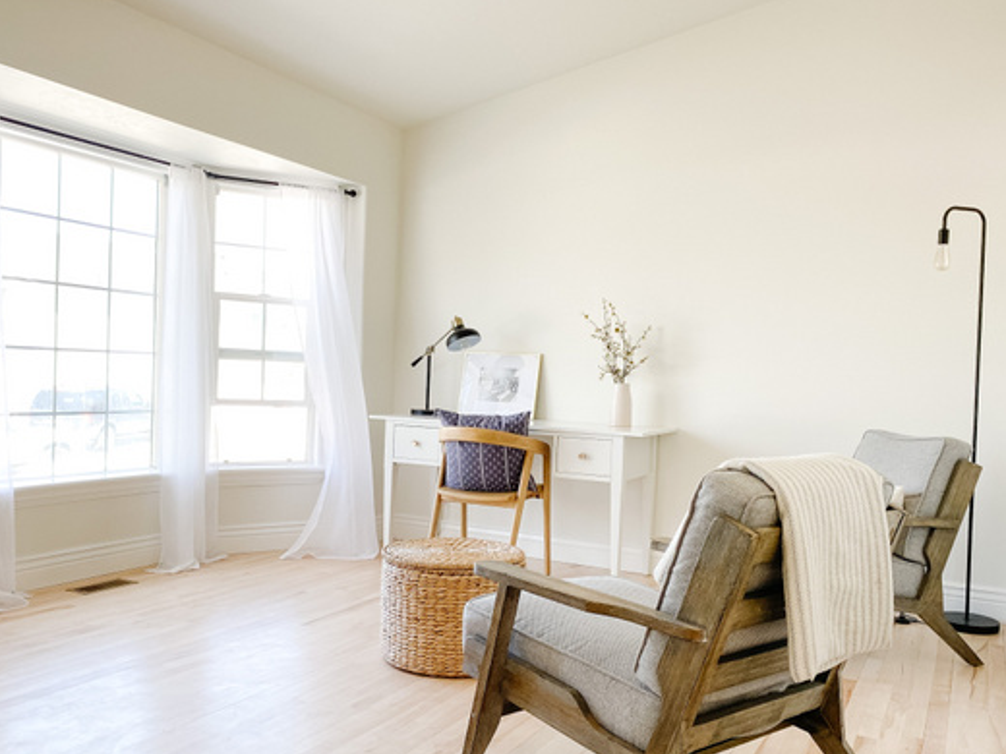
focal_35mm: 32
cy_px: 408
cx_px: 488
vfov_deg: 44.1
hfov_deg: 56.8
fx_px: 930
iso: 80
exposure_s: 1/120
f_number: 1.8
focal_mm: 4.25
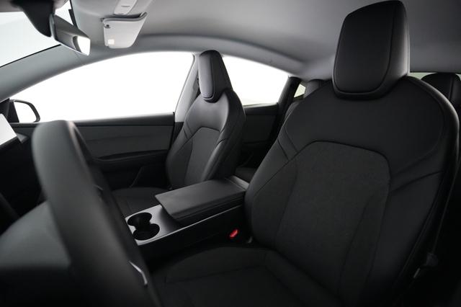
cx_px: 230
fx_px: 218
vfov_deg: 70.4
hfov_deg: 93.3
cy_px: 154
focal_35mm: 17
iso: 12800
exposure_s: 1/160
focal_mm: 17
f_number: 2.8
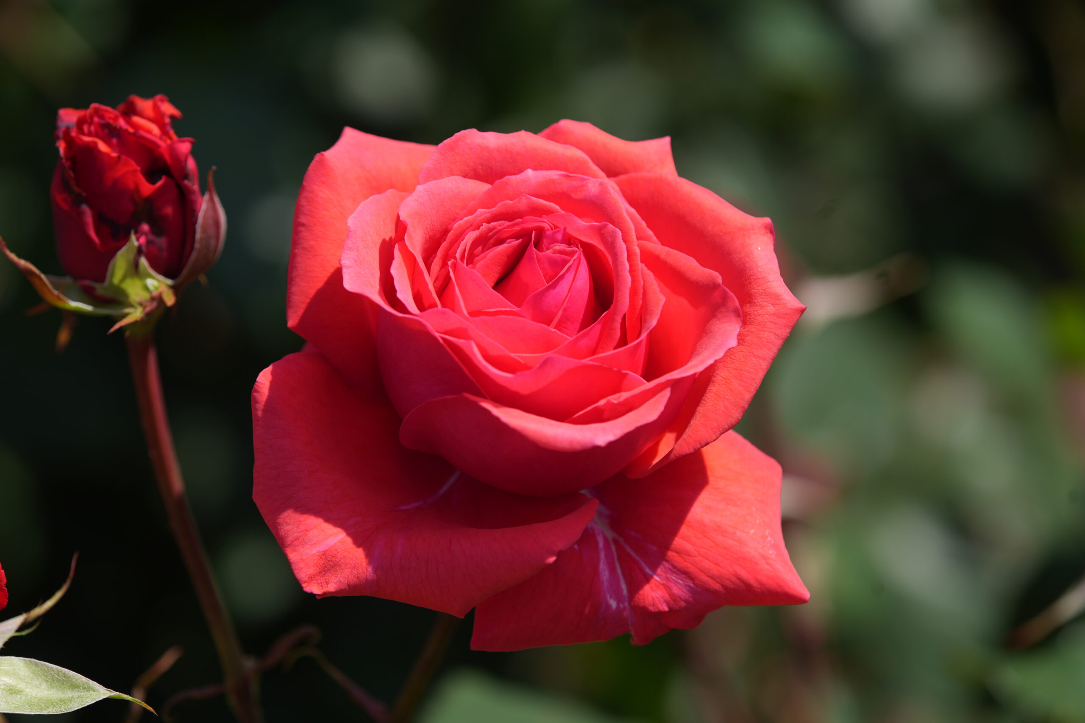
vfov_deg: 7.6
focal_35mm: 180
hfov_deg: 11.4
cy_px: 362
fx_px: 5425
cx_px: 542
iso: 125
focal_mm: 180
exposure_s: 1/500
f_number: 5.6
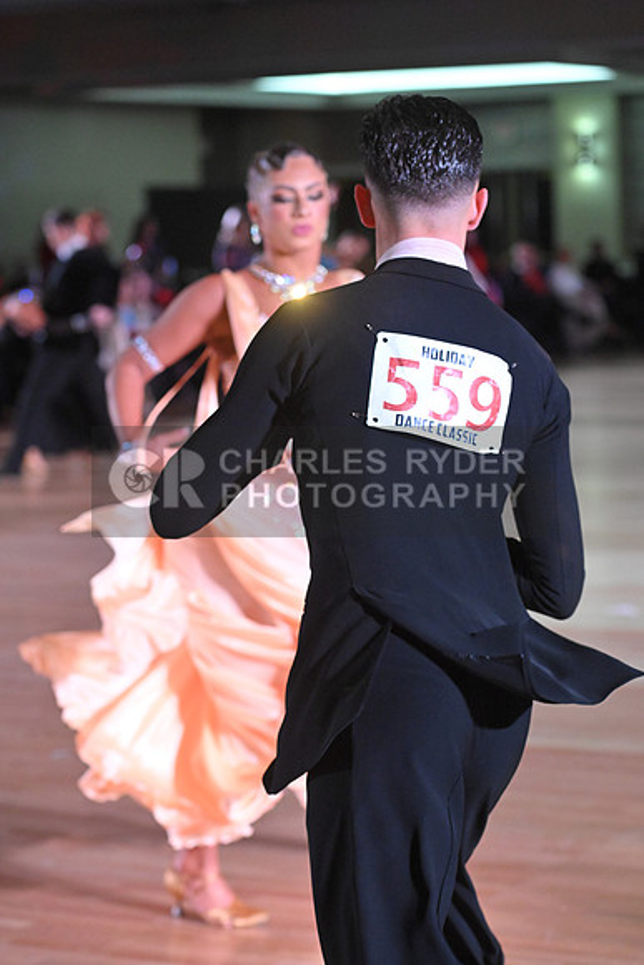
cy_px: 482
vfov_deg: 20.0
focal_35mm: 102
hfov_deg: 13.4
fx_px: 2735
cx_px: 322
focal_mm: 102
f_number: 5
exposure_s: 1/400
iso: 5000
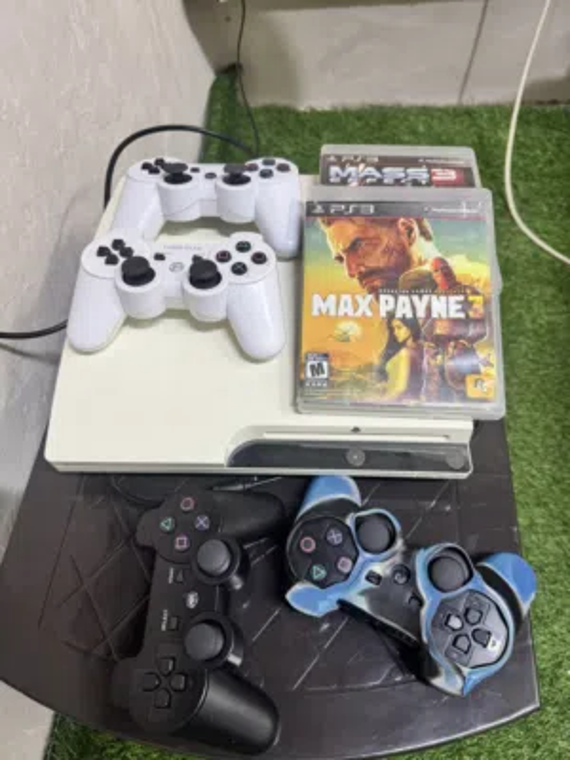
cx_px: 285
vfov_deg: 71.6
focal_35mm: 24
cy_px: 380
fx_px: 527
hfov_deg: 56.8
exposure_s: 1/50
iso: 250
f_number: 1.78
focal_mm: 6.76
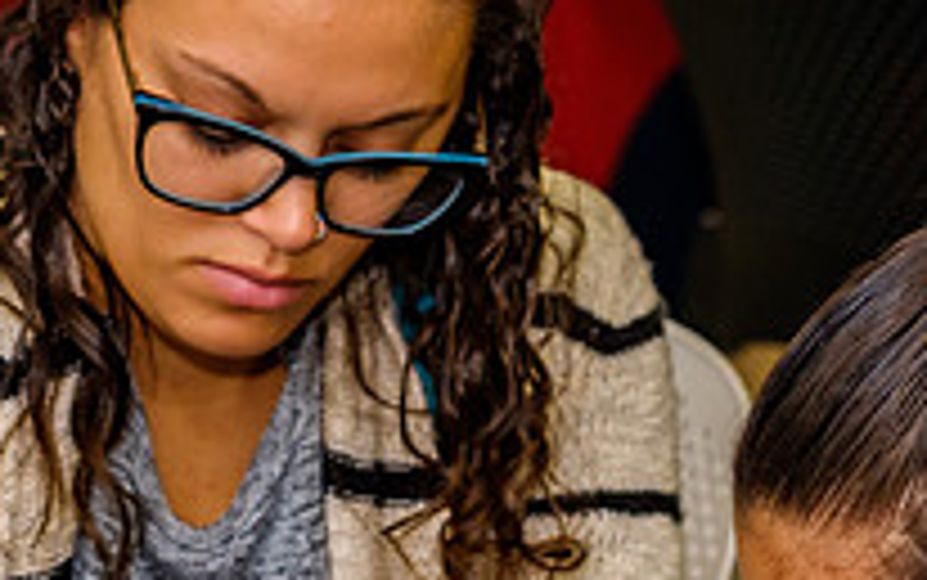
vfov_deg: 5.0
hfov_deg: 8.0
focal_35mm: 261
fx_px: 6597
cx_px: 522
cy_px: 873
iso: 400
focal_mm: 56
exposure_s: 1/125
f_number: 4
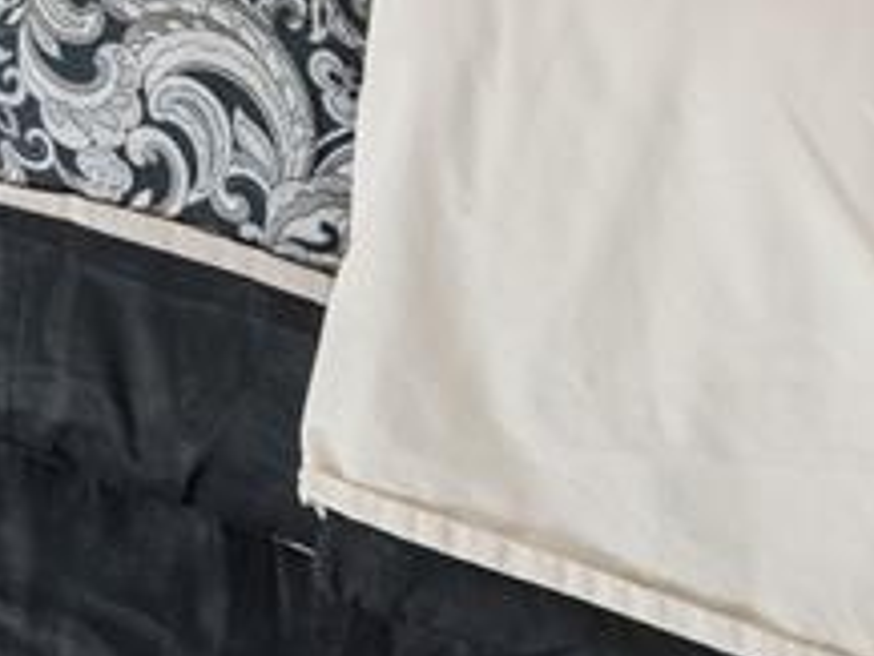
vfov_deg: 17.5
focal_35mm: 68
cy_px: -531
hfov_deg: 22.1
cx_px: -528
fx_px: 1718
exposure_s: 1/20
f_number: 14
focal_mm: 15
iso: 640
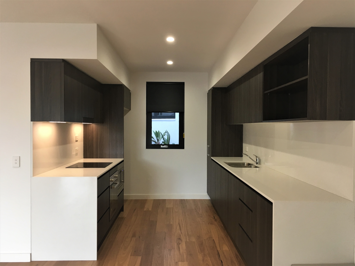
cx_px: 178
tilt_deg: -1.6
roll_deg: +0.5
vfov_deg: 48.2
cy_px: 133
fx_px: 297
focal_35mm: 29
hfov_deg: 61.7
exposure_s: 1/33
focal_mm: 4.15
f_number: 2.2
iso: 50
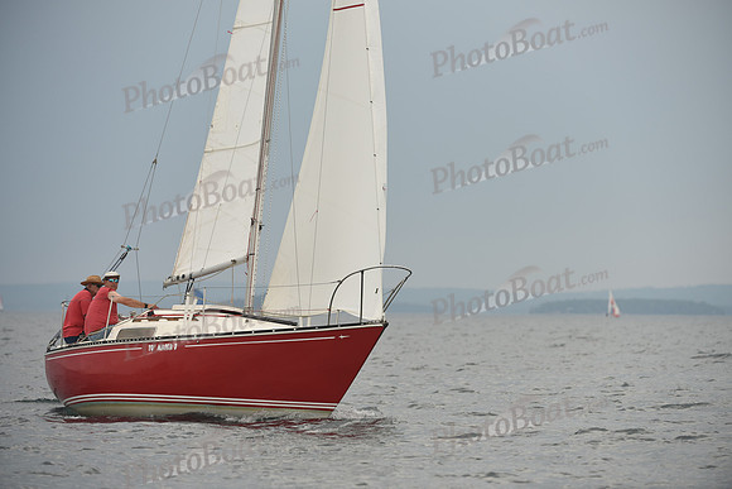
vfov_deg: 5.7
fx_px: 4881
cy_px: 244
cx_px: 366
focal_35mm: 240
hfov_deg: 8.6
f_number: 4.5
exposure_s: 1/800
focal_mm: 240
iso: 250
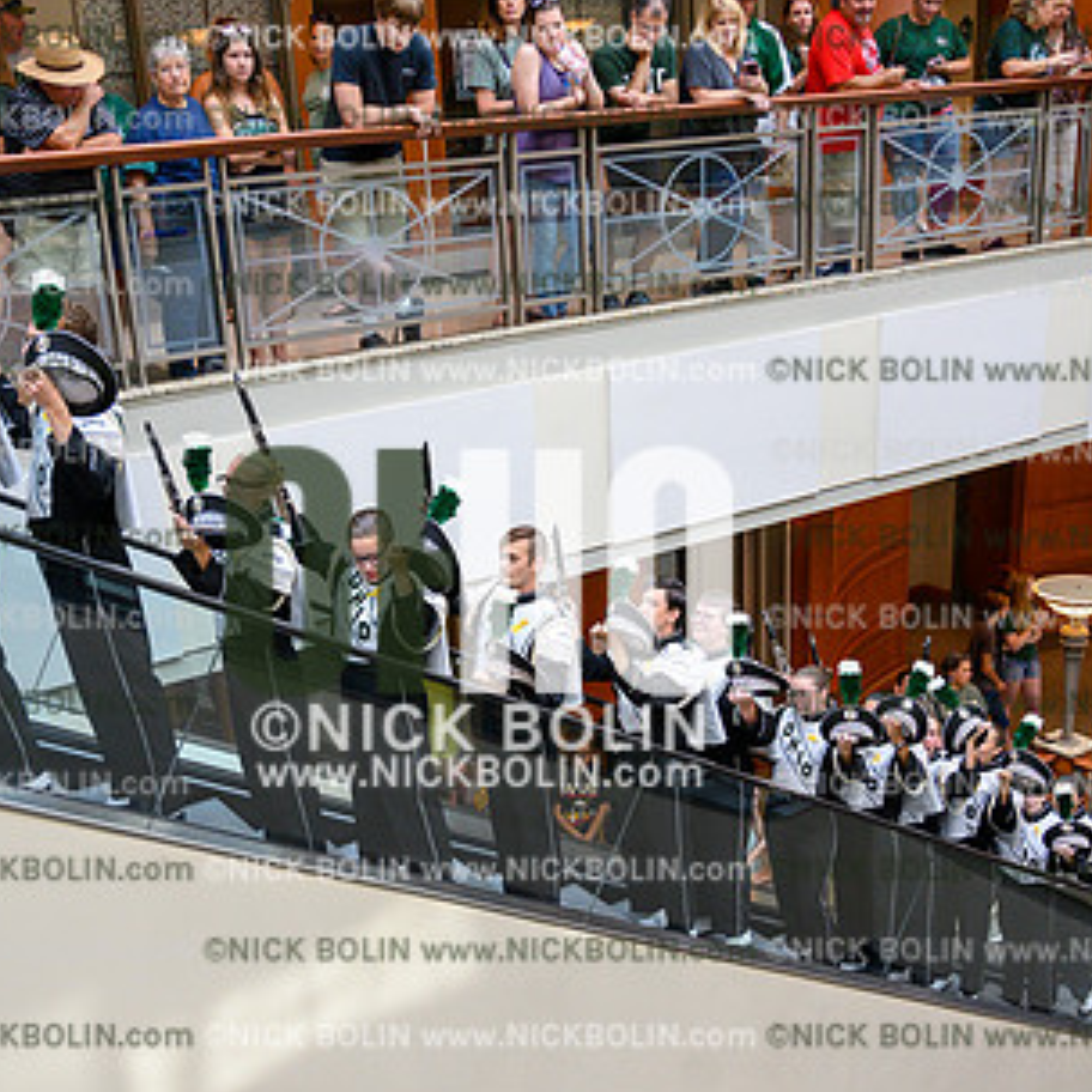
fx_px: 1535
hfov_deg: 39.1
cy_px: 618
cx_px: 478
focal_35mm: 43
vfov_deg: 39.1
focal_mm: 26.5
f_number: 4
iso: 800
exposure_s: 1/800
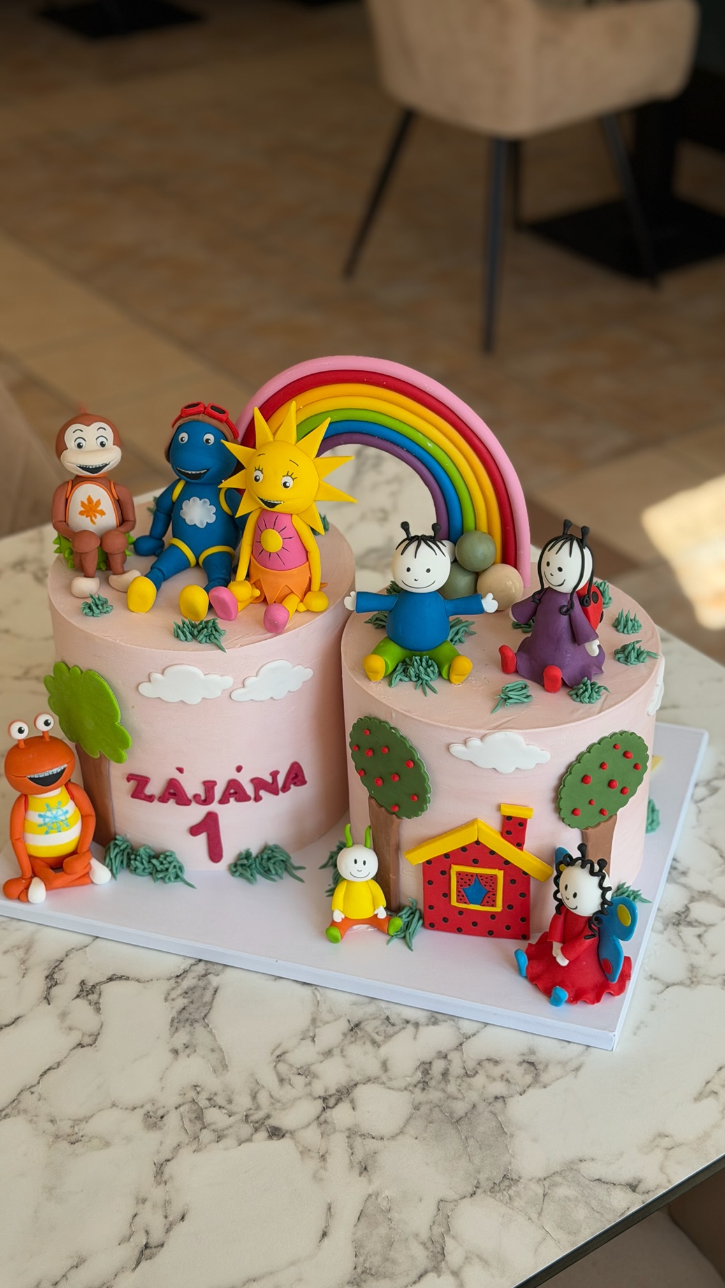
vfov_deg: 39.2
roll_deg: +1.3
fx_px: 1811
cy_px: 644
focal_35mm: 53
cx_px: 372
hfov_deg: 22.6
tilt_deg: -32.8
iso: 64
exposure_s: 1/578
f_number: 1.78
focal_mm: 6.76
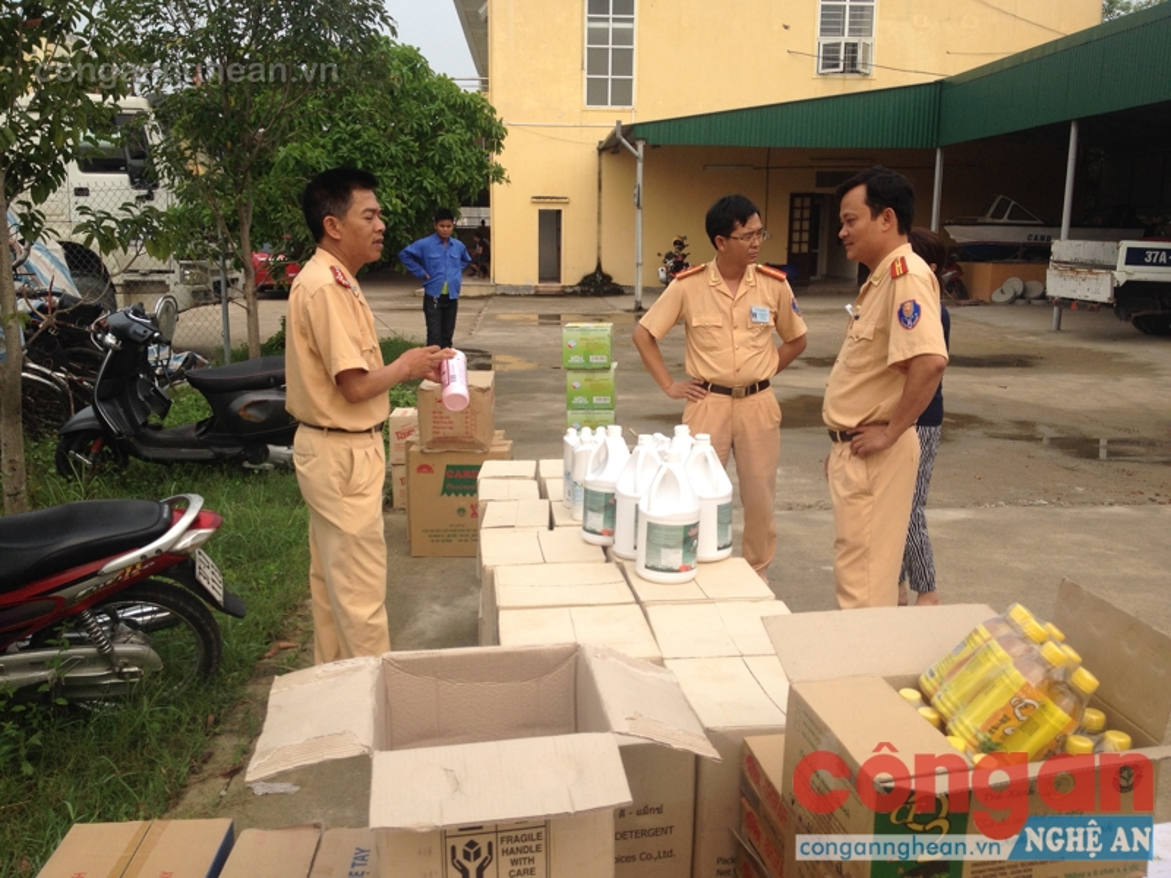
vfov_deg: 40.7
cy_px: 439
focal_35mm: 35
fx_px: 1184
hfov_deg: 52.6
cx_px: 586
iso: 50
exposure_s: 1/1151
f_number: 2.4
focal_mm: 4.28
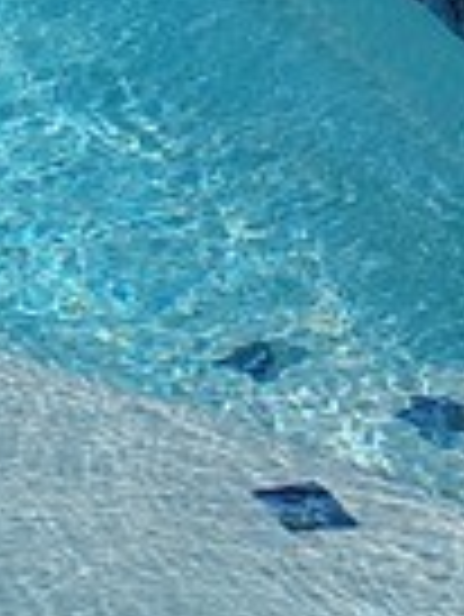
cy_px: 200
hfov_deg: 7.1
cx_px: -1086
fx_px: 3194
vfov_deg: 11.0
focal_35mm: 179
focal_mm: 5.56
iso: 120
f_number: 1.8
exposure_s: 1/3142
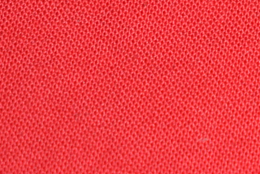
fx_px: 2205
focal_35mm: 305
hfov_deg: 6.6
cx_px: 509
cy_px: -80
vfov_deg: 4.5
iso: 400
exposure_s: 1/200
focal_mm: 38
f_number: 5.6
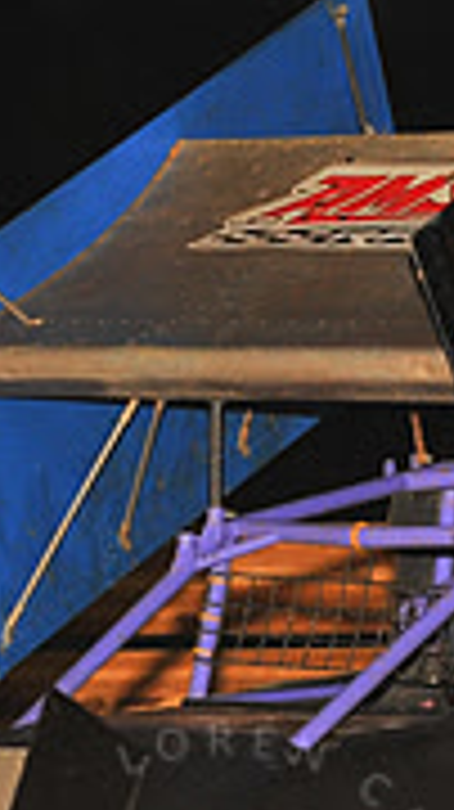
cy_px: 578
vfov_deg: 6.4
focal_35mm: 338
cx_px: 220
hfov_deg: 3.6
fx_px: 7247
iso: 1000
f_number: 7.1
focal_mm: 100
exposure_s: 1/320
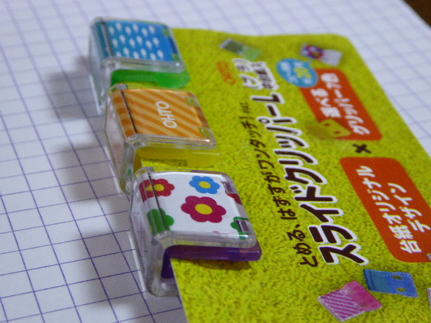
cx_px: 216
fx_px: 1058
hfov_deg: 23.0
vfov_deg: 17.4
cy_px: 162
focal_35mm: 85
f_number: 4.7
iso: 400
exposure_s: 1/15
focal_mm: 14.1
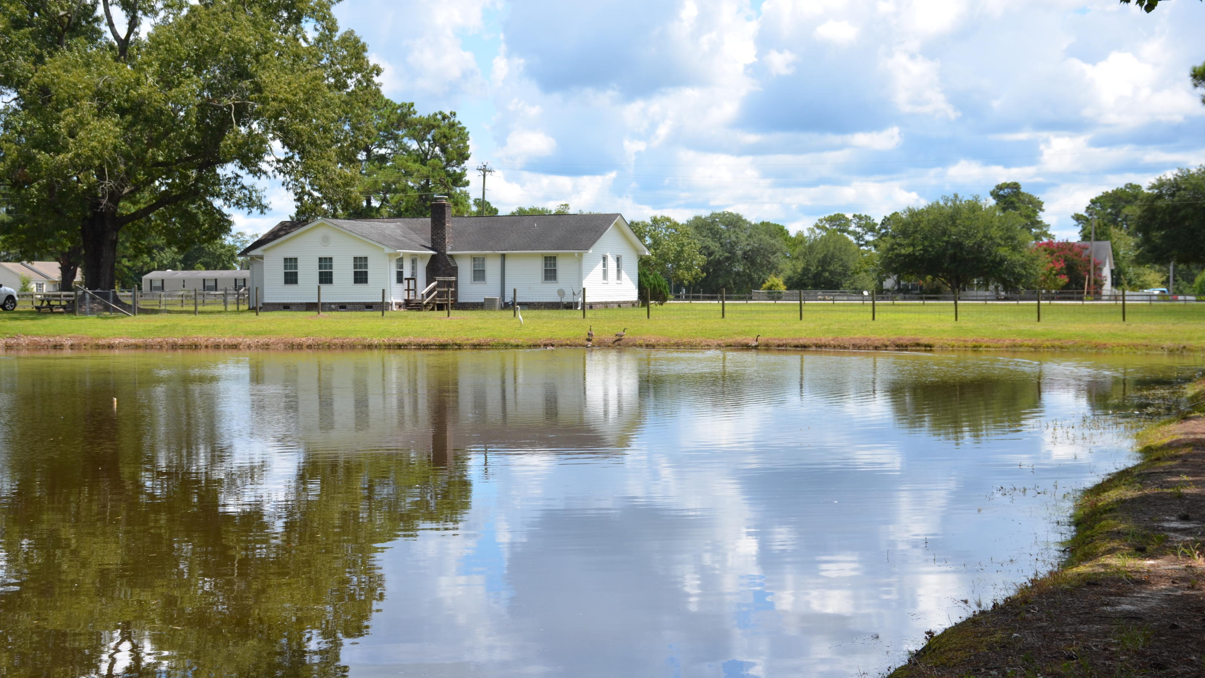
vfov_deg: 20.0
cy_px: 299
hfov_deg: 34.9
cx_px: 601
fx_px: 1917
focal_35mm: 60
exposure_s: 1/250
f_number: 8
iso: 100
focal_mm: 38
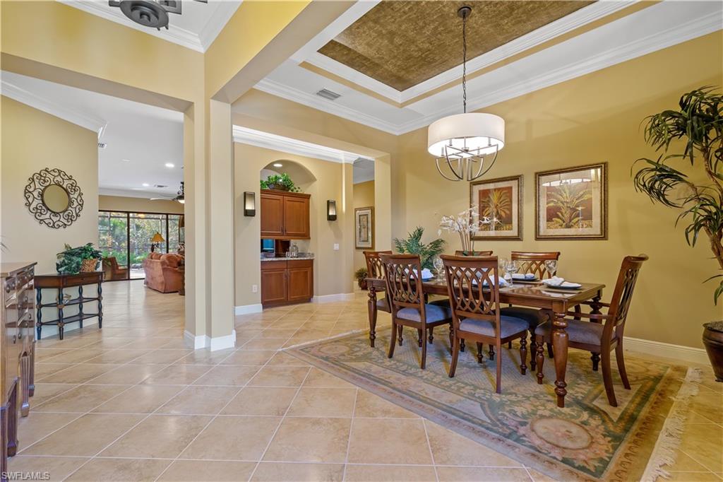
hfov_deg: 96.8
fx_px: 321
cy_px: 241
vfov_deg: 73.7
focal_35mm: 16
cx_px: 362
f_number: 8
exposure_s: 1/4
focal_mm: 16
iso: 400
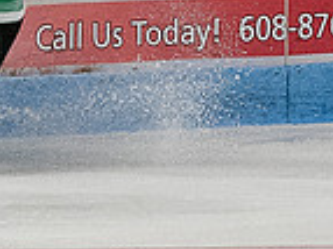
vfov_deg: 0.8
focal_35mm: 1759
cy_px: -215
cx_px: -73
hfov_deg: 1.1
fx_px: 16907
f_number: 3.5
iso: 2000
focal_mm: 160
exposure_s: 1/800
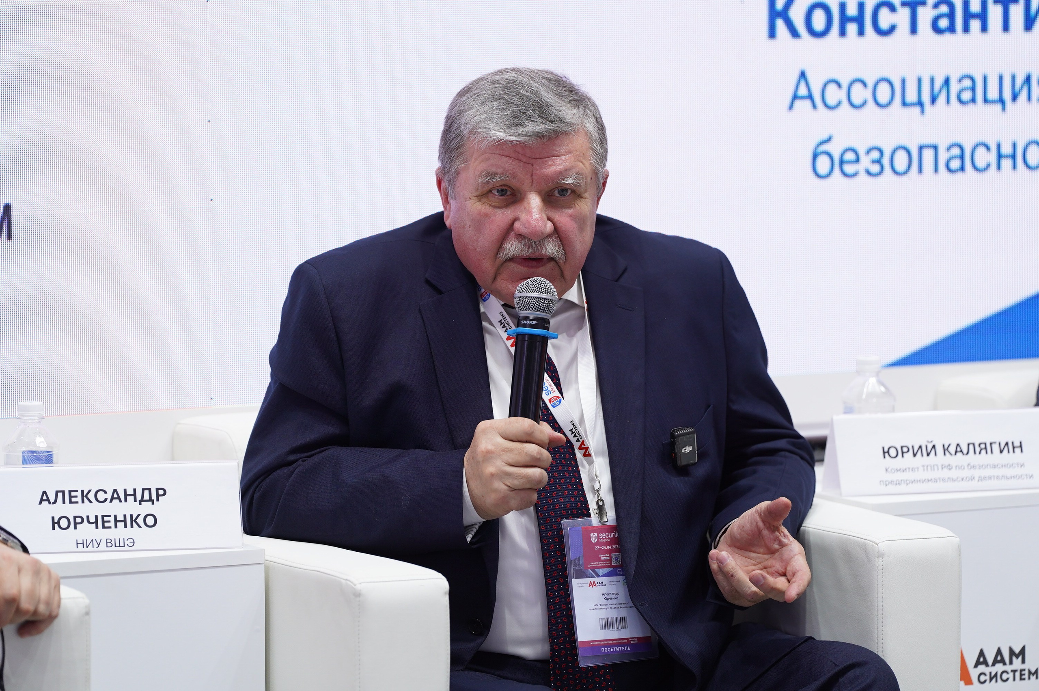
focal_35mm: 200
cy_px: 346
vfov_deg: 6.9
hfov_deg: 10.3
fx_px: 5767
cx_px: 520
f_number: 3.5
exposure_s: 1/100
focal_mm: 200
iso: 640
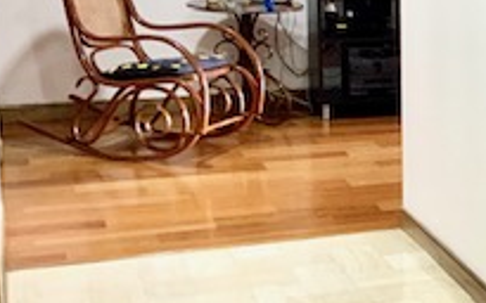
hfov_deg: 19.4
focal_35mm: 96
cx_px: 688
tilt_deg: -10.8
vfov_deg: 13.6
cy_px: 107
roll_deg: -1.7
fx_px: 1271
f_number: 1.8
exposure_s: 1/60
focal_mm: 3
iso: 160
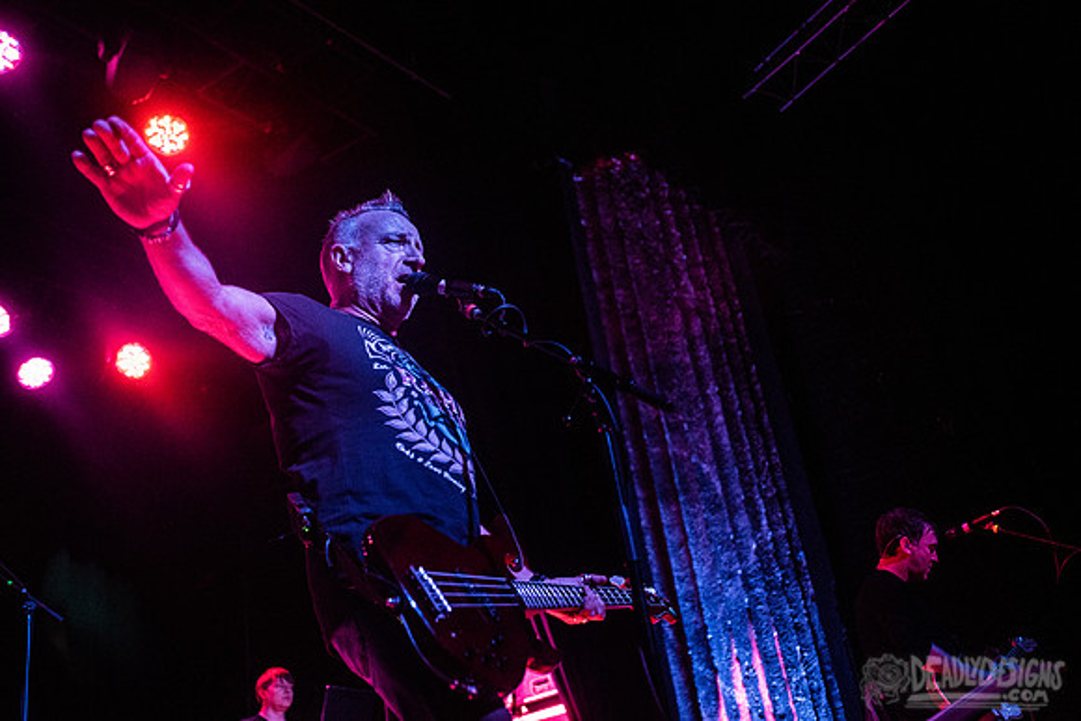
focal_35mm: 40
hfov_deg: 48.4
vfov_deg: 33.4
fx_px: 1201
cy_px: 360
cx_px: 540
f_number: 3.2
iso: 3200
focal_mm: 40
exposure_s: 1/400
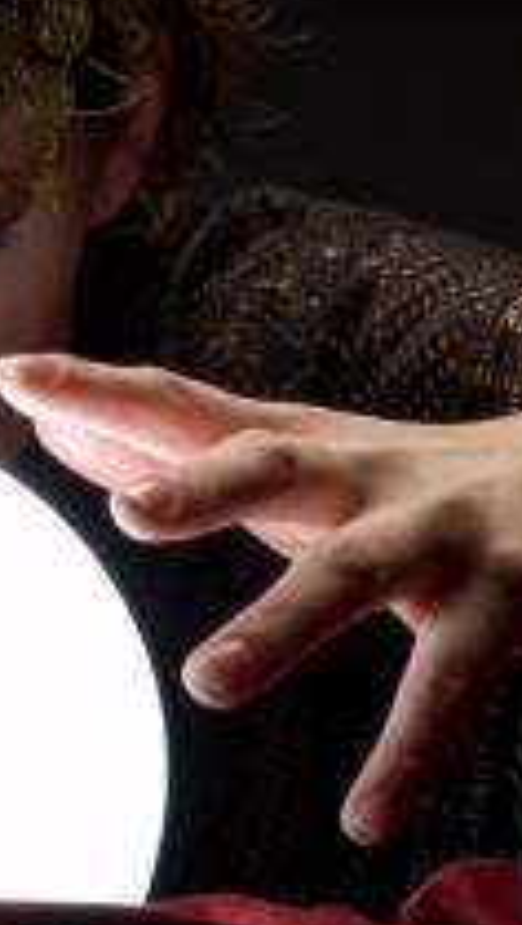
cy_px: 376
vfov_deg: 3.7
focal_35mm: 589
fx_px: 14454
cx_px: -246
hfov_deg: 2.1
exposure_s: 1/20
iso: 200
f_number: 19
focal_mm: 185
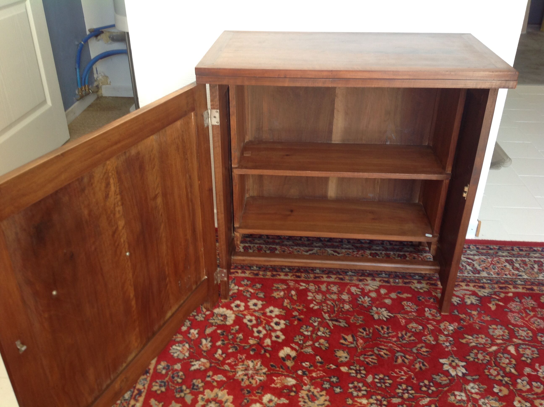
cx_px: 272
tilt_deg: -30.0
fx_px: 549
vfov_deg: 40.6
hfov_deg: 52.7
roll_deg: +0.2
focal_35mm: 35
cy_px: 204
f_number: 2.4
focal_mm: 4.28
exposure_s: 1/15
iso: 50
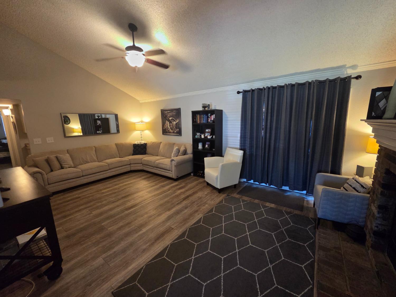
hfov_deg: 106.2
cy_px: 148
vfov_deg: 89.9
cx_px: 198
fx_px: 149
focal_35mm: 13
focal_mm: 2.2
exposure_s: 1/60
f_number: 2.2
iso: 800
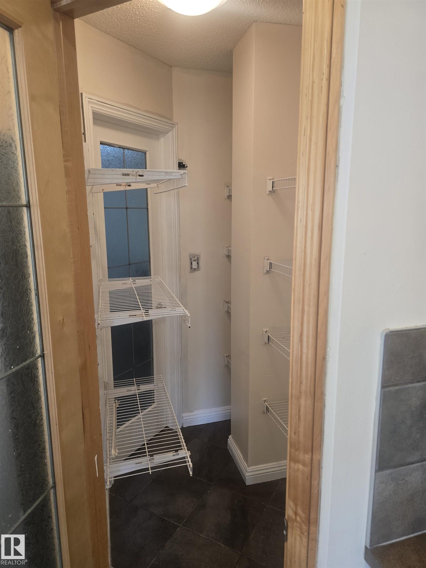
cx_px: 213
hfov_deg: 58.9
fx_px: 377
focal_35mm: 23
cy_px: 284
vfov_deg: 73.9
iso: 200
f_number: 1.7
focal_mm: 6.3
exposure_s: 1/120
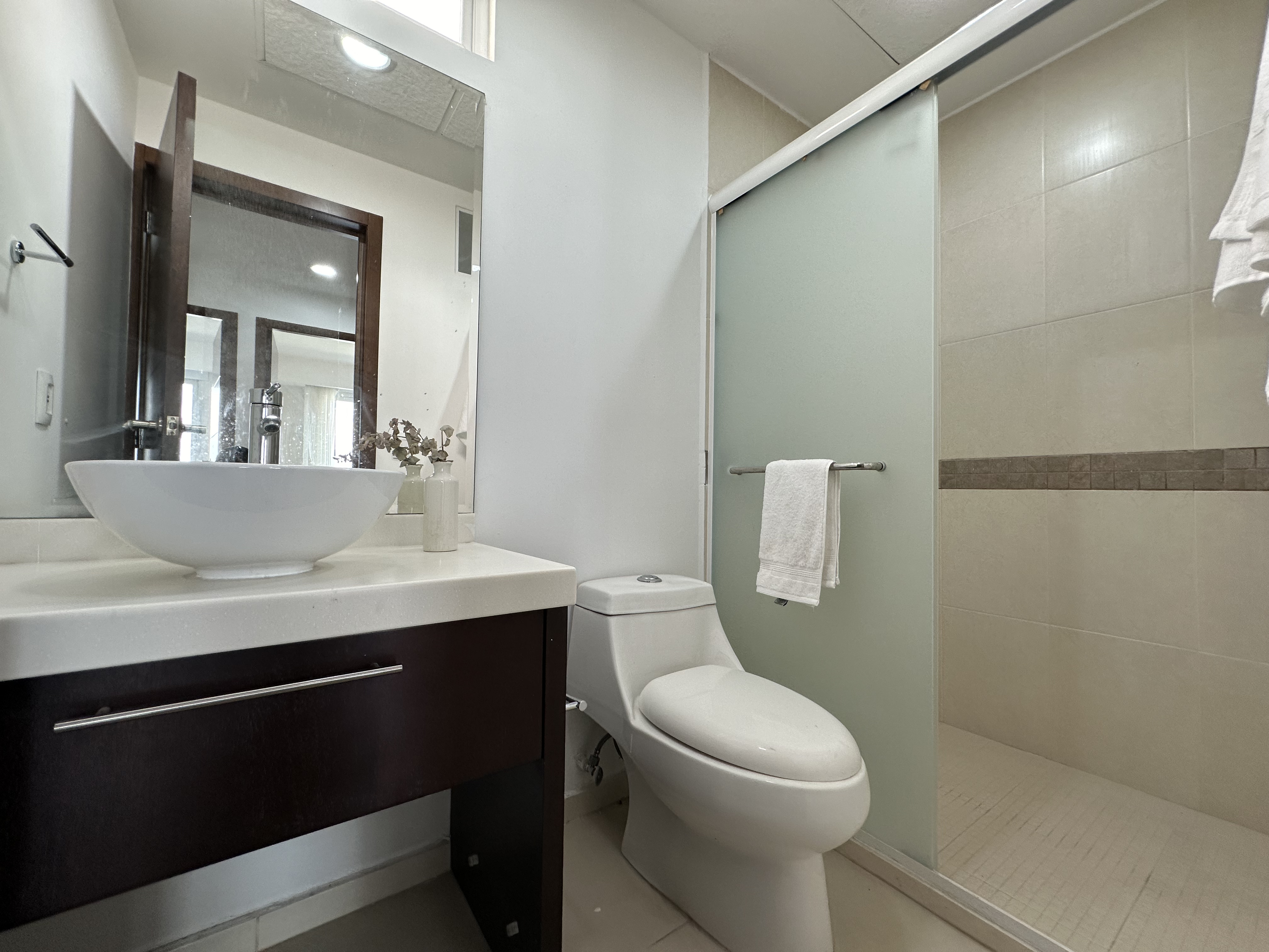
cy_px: 476
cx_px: 634
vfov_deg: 85.7
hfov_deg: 102.1
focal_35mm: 14
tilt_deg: +1.6
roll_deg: -1.1
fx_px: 513
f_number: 2.2
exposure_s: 1/99
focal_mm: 2.22
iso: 80
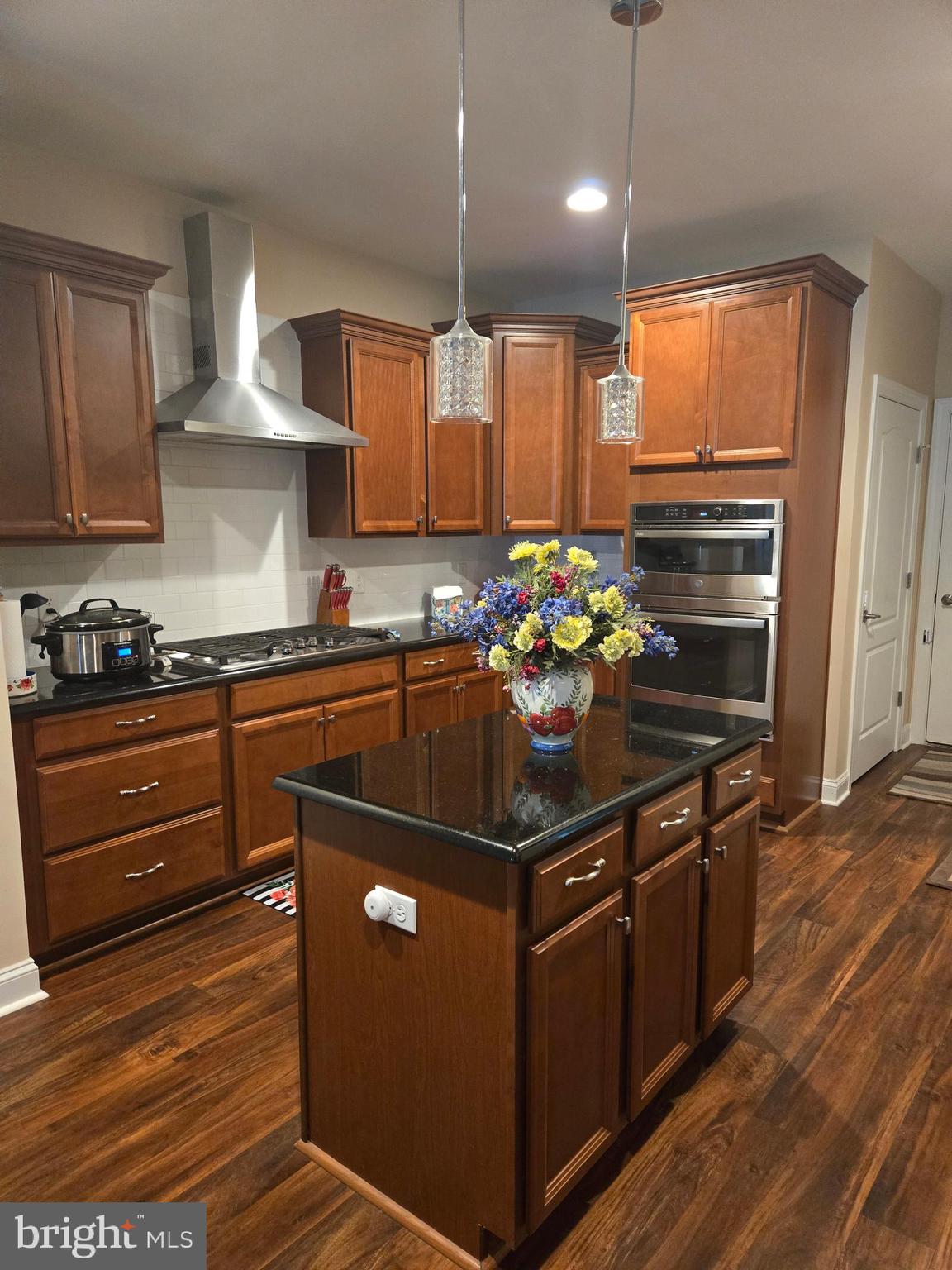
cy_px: 635
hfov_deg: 58.9
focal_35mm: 23
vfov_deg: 73.9
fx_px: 843
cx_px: 476
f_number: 1.8
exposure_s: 1/60
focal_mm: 5.4
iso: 1000
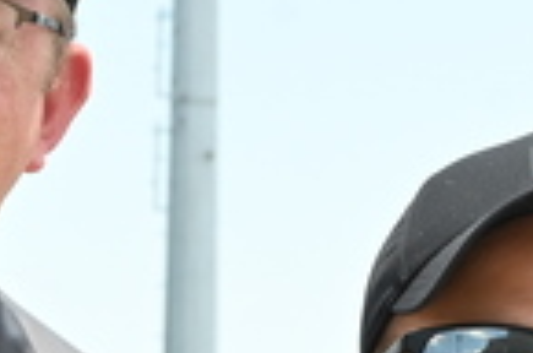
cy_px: 873
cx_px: 702
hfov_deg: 5.8
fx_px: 5215
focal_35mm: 353
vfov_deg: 3.8
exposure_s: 1/400
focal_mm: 50
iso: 800
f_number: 10
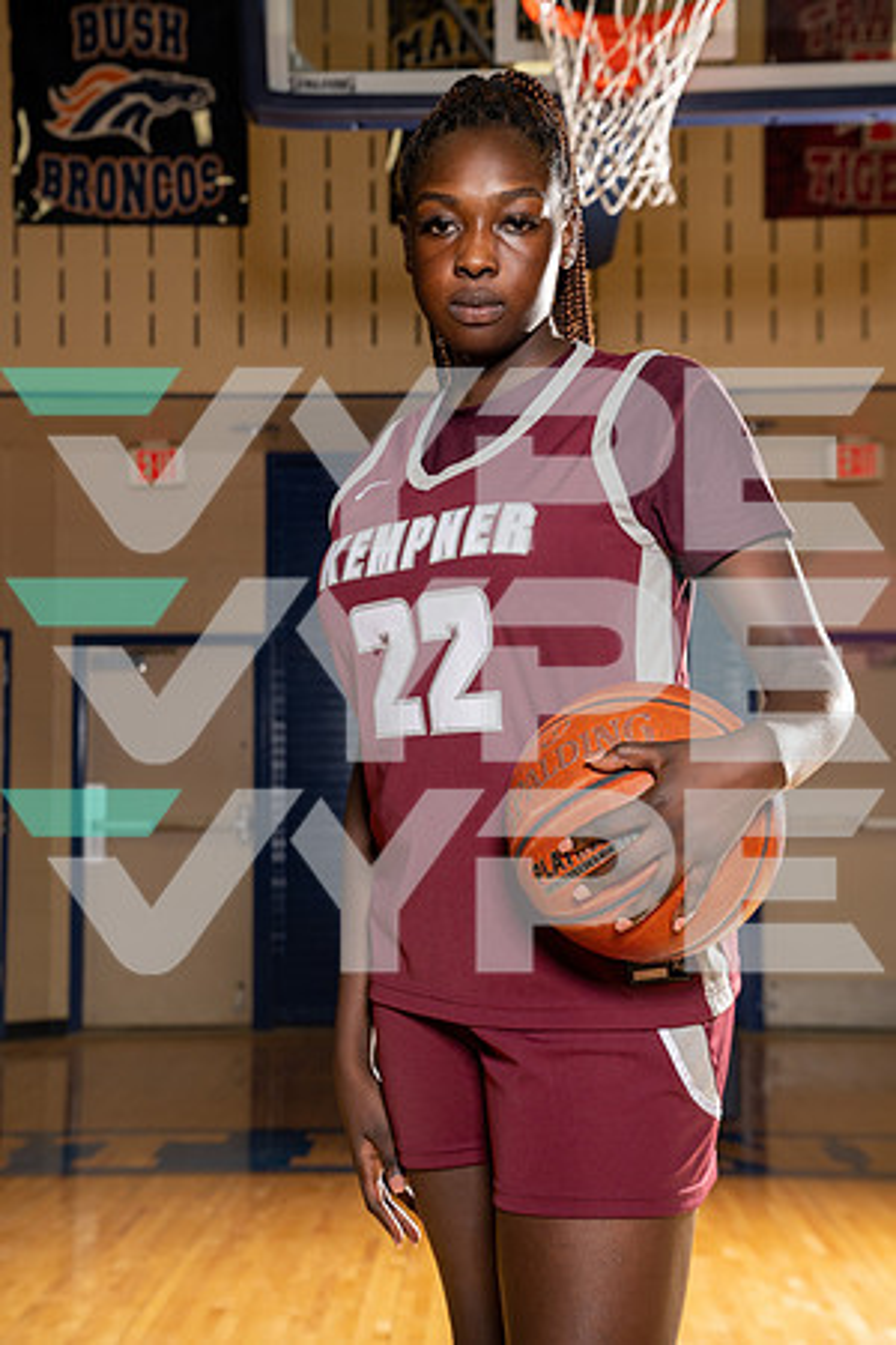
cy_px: 672
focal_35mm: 57
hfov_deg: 23.8
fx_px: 2128
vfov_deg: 35.1
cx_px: 448
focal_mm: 57
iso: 640
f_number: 5.6
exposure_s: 1/250
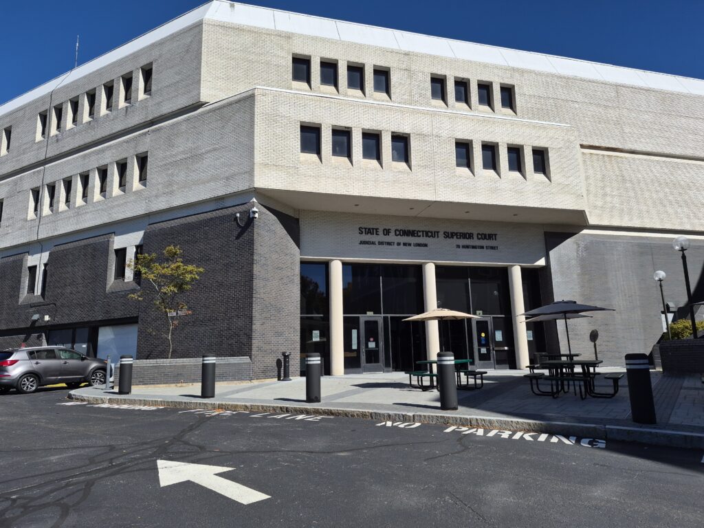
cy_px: 264
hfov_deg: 73.9
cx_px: 352
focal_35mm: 23
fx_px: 468
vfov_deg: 58.9
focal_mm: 5.4
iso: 80
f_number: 1.8
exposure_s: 1/7696
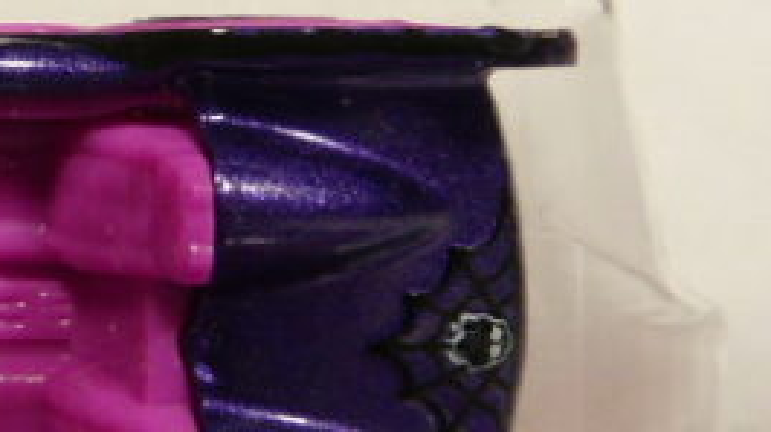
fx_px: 1961
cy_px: 157
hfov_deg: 21.2
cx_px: -72
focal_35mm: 96
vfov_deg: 12.6
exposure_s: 1/80
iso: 100
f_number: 2.8
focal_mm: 4.6
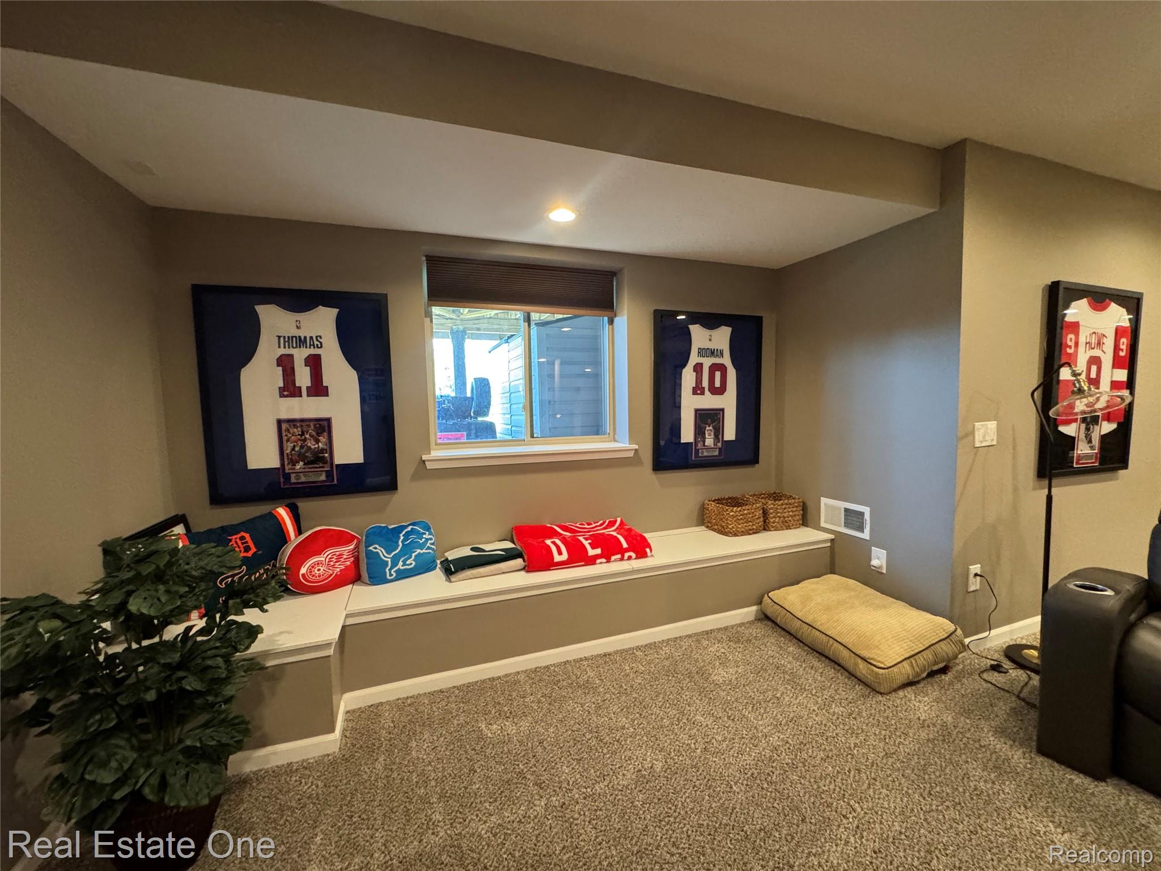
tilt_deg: -3.8
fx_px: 470
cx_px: 580
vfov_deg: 85.7
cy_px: 436
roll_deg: +0.9
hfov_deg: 102.1
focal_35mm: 14
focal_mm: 2.22
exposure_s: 1/60
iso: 640
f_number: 2.2
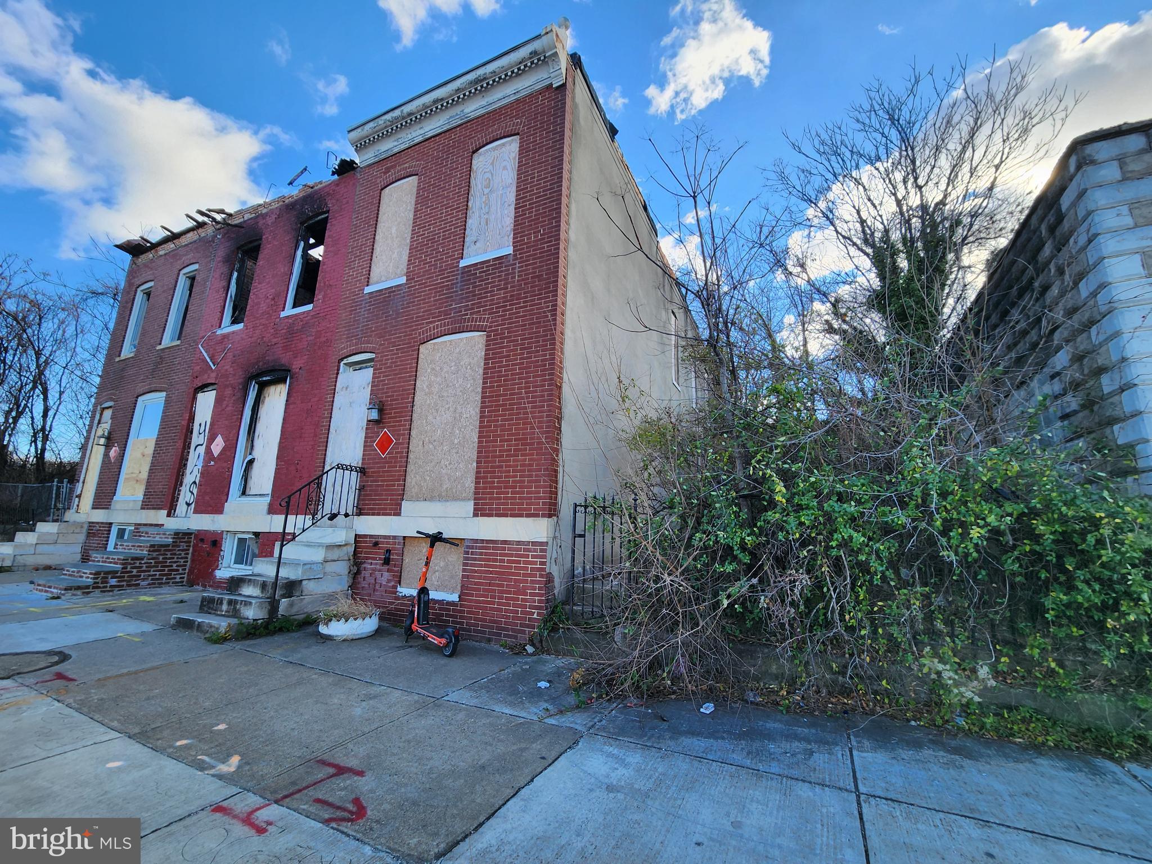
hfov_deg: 106.2
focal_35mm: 13
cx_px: 576
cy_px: 432
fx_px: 433
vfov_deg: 89.9
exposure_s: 1/481
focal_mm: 2.2
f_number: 2.2
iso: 50
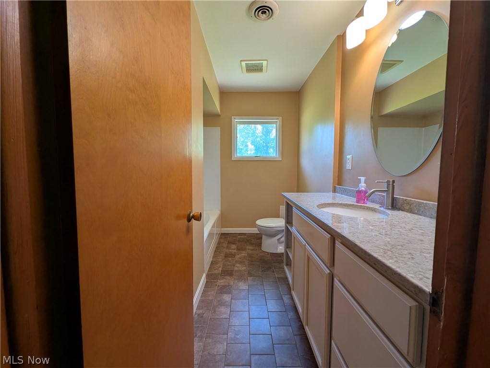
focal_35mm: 13
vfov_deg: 90.0
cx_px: 245
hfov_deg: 106.1
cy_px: 184
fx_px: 184
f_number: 2.2
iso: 72
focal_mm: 1.95
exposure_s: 1/60
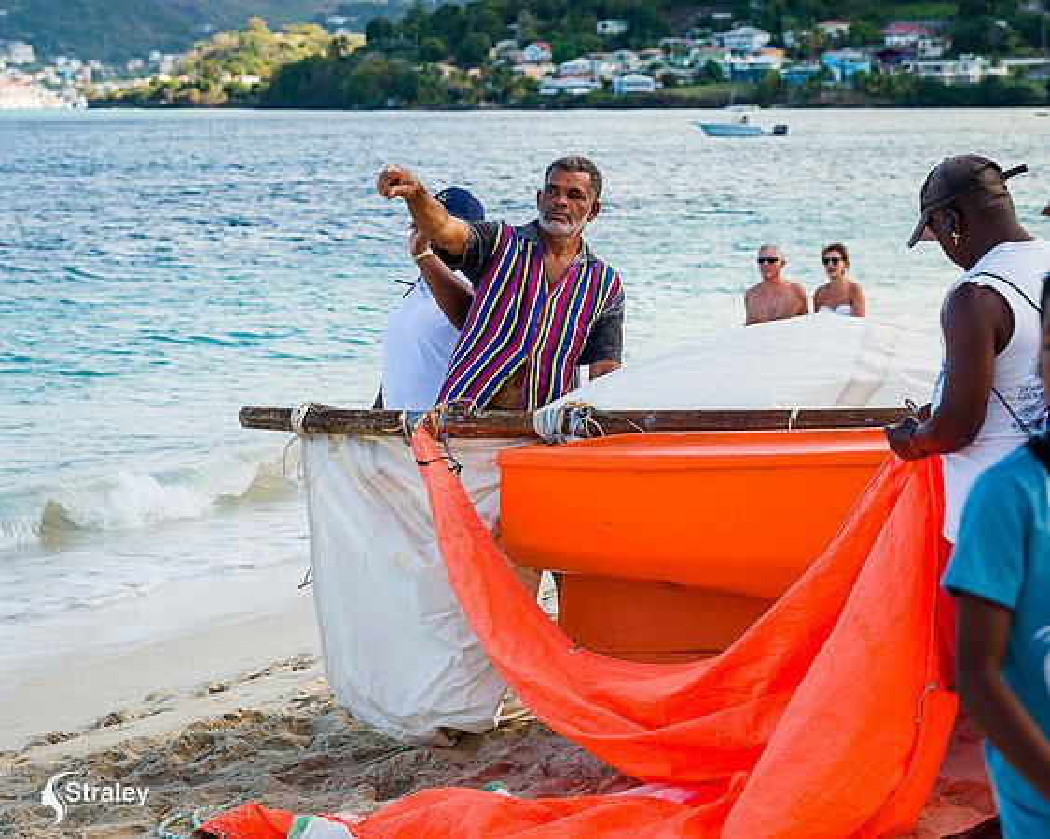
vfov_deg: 15.5
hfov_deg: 19.3
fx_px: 3079
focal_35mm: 99
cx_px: 452
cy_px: 420
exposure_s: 1/320
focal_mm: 88
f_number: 6.3
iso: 180
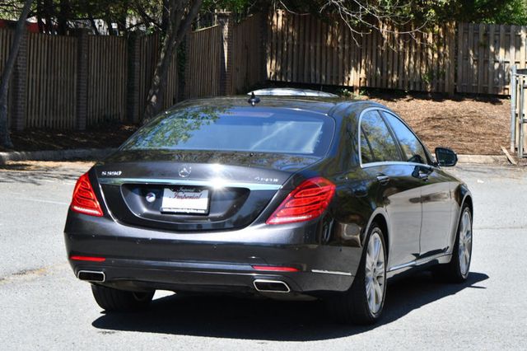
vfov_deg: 13.0
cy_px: 176
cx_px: 264
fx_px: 1536
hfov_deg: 19.5
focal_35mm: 105
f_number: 8
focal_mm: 70
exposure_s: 1/250
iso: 200
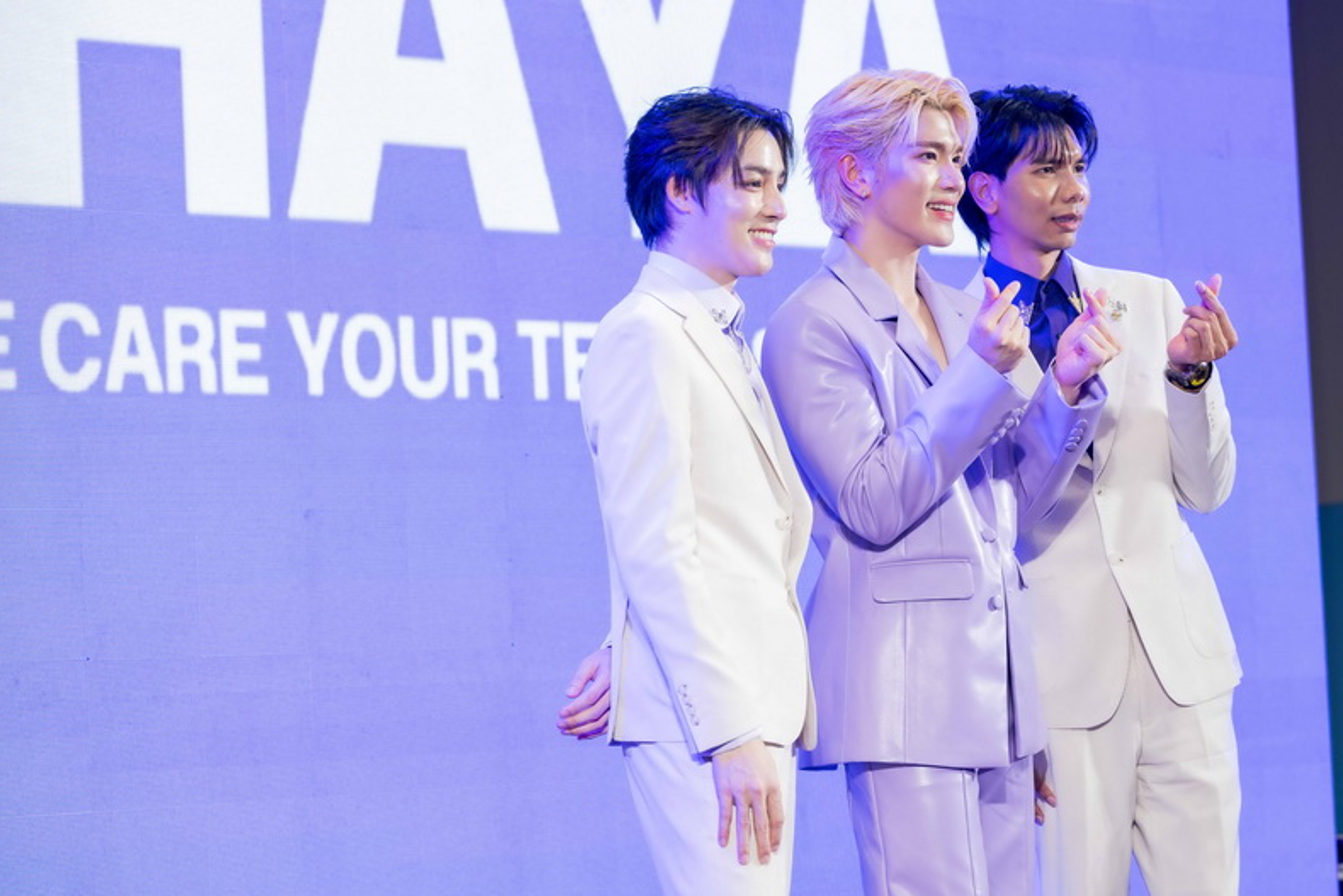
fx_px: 4589
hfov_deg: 16.6
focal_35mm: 123
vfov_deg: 11.1
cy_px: 326
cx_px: 546
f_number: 4
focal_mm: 90
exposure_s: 1/200
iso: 500
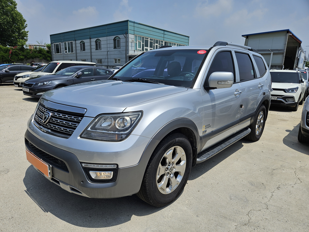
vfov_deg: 58.9
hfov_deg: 73.9
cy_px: 116
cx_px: 154
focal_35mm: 23
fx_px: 205
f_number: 1.8
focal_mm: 5.4
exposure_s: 1/3540
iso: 25
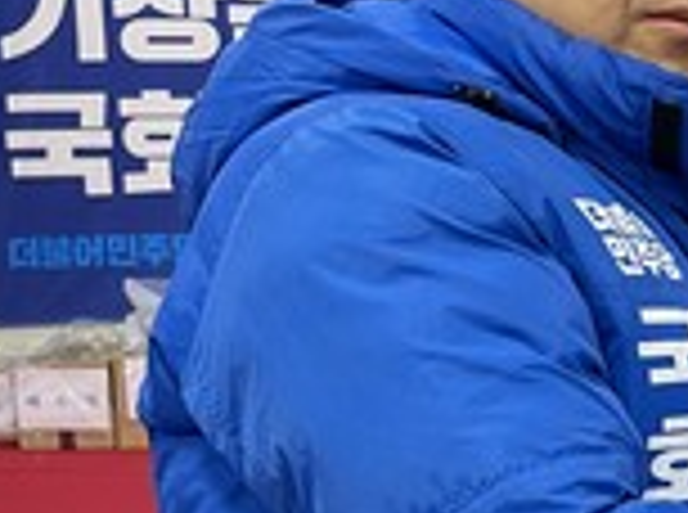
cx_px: 1201
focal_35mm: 95
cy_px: 277
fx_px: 1884
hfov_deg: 17.3
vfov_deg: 15.5
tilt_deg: -7.3
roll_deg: -0.9
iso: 100
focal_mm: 5.1
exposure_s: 1/60
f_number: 1.6
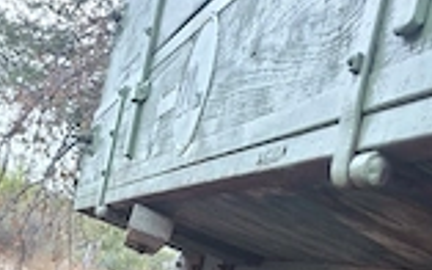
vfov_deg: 16.5
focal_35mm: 62
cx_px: 374
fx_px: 730
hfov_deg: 31.7
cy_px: 521
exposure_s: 1/50
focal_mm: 5.54
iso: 320
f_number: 1.8
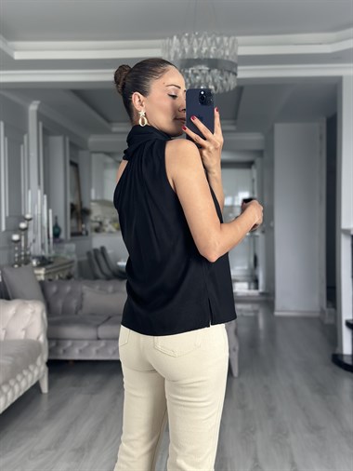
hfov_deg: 30.3
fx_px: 652
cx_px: 176
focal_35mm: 48
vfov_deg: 39.6
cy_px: 236
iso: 125
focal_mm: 6.86
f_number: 1.78
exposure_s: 1/81
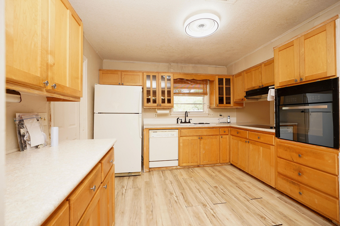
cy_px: 113
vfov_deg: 77.3
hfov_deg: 100.4
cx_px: 170
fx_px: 142
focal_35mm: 15
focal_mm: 10
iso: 250
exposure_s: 1/60
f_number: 4
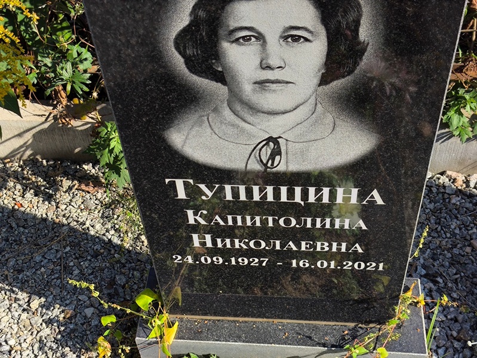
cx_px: 238
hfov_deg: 38.2
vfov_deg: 29.1
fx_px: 689
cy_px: 179
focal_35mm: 50
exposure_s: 1/983
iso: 50
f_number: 1.7
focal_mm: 4.71
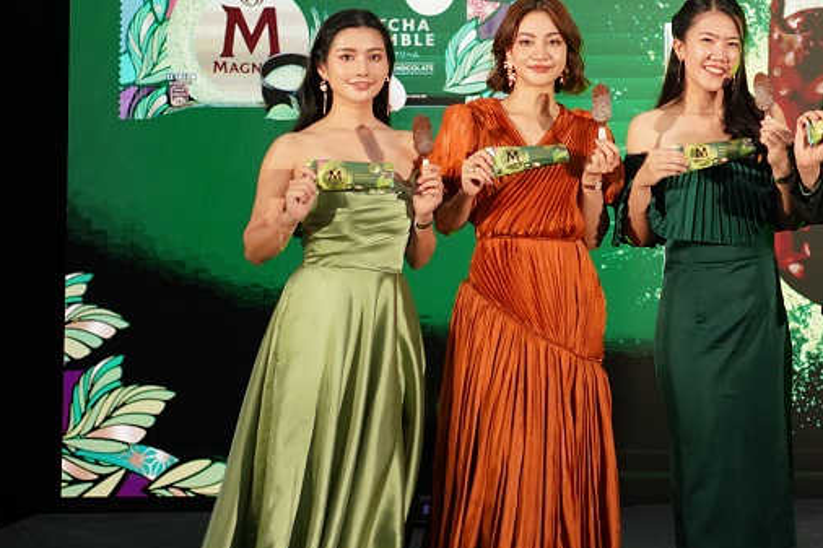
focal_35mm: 83
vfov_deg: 16.3
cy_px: 117
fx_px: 1897
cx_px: 862
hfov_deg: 23.3
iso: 1250
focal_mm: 35
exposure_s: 1/500
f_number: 2
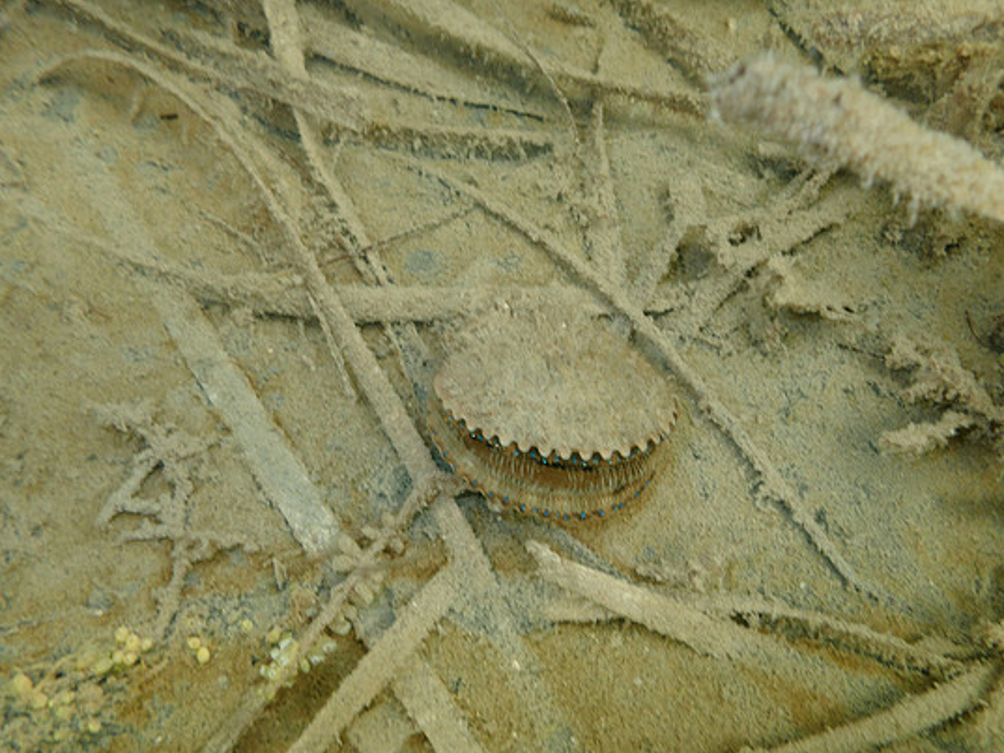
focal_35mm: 27
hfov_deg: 65.2
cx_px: 537
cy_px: 371
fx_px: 783
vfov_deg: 51.4
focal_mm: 4.5
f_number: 2.8
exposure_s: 1/125
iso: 100
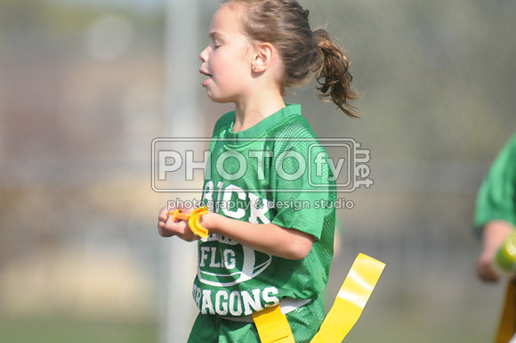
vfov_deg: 2.3
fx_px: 8588
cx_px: 258
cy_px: 172
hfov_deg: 3.4
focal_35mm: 600
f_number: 4
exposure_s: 1/8000
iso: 1600
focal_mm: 400
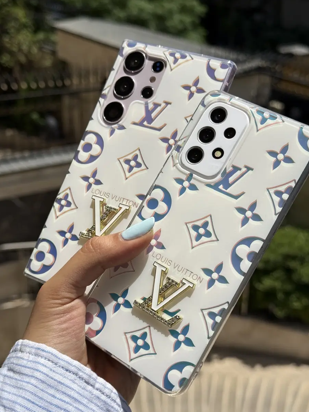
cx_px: 159
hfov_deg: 28.6
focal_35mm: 51
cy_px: 201
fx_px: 607
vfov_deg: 37.5
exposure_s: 1/9901
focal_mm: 6.76
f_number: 1.78
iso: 64
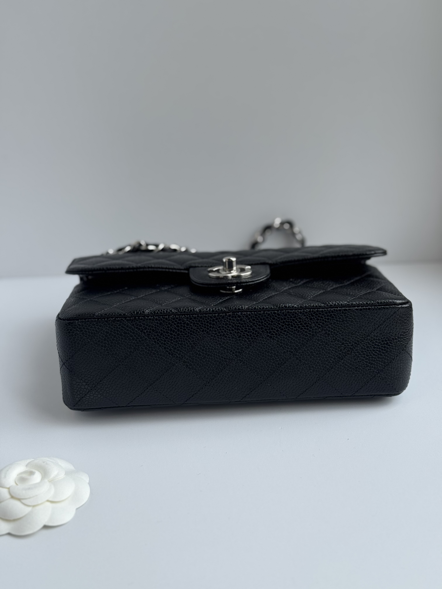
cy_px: 294
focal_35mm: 48
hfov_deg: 30.3
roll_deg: +2.0
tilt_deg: -25.5
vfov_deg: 39.7
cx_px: 221
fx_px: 817
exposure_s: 1/685
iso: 64
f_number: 1.78
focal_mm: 6.76
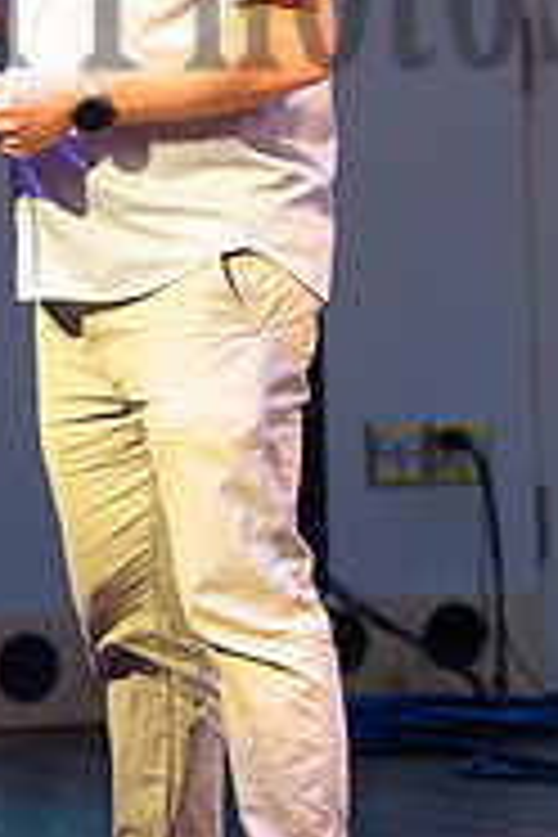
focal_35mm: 435
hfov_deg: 3.2
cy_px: -50
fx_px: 10113
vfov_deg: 4.7
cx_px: -4
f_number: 5
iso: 1600
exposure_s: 1/80
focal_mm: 180
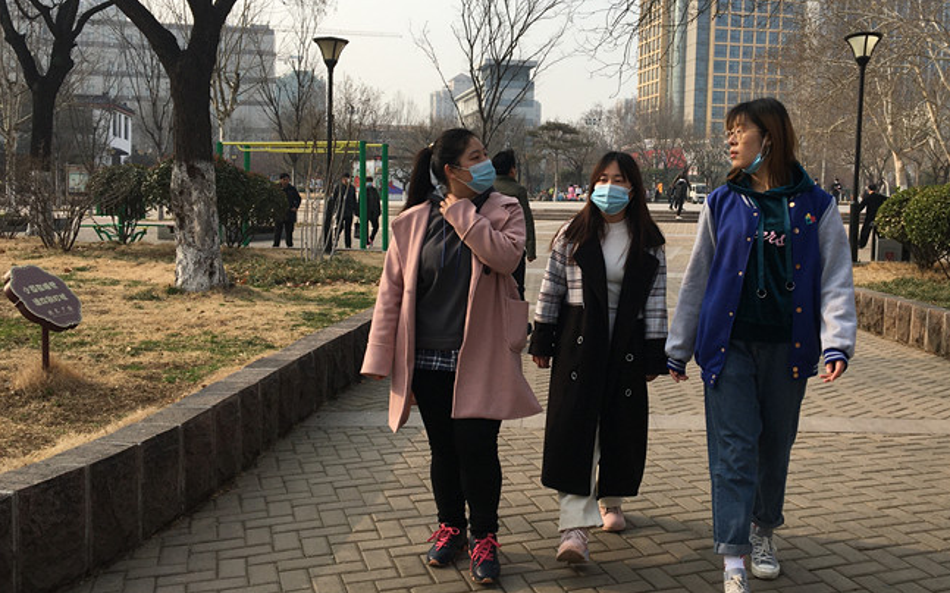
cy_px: 261
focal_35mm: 38
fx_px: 984
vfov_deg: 33.5
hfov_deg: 51.3
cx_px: 561
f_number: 2.2
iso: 25
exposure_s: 1/1148
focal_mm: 4.15
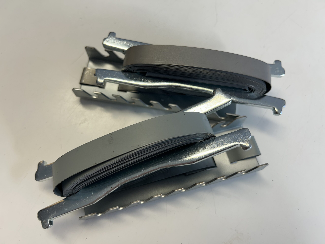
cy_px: 122
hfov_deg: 67.3
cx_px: 162
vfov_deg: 53.1
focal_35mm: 26
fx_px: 244
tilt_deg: -70.3
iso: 32
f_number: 1.5
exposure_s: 1/120
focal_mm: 5.7
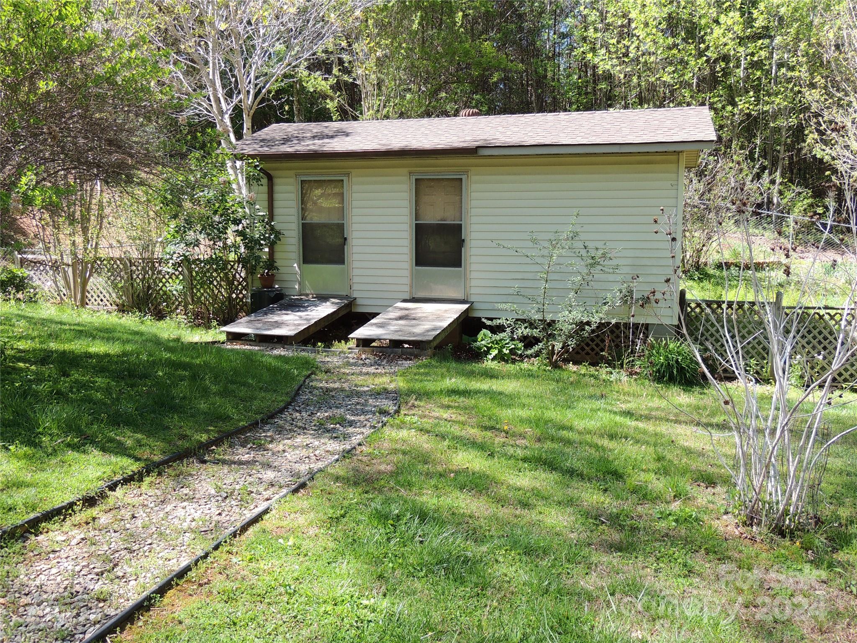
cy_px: 322
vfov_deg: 46.8
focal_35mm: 30
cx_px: 428
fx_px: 743
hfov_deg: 60.0
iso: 100
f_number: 3.1
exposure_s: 1/250
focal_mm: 5.3
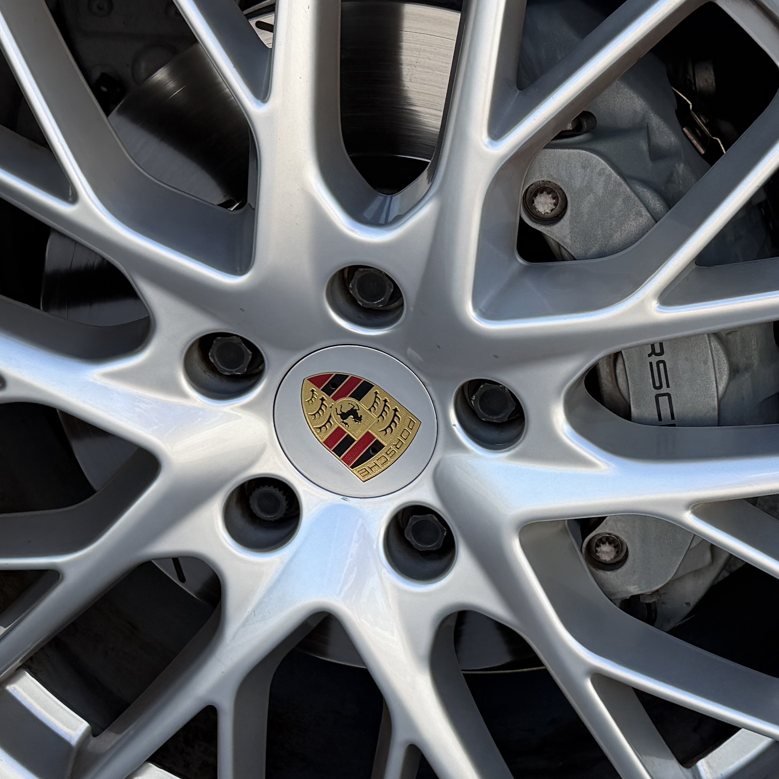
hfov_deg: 25.6
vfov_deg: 25.7
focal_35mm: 67
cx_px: 492
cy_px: 400
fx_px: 1706
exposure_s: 1/1901
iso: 100
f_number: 1.78
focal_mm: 6.76
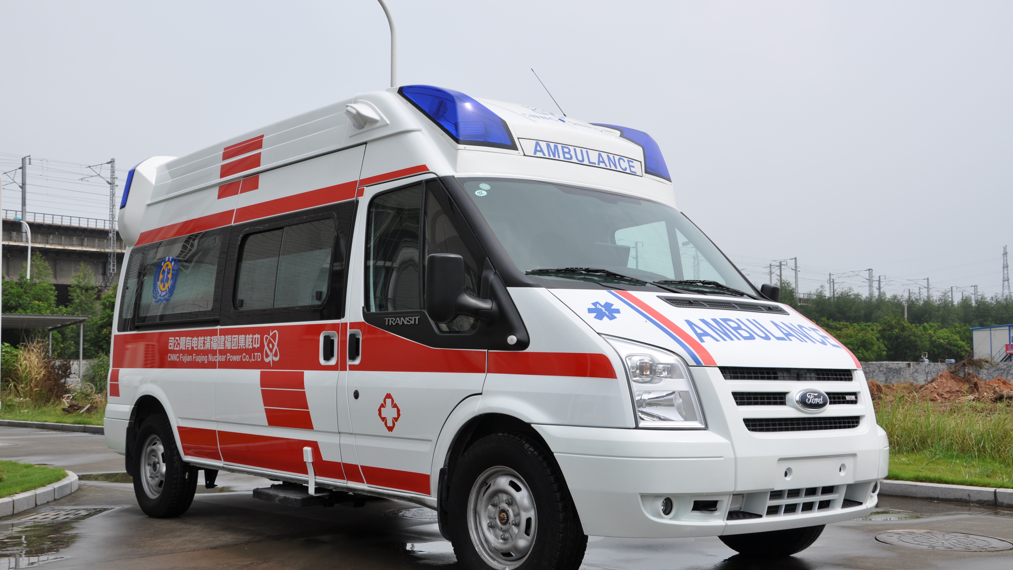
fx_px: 1101
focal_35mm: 41
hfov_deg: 49.4
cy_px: 308
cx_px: 506
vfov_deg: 29.0
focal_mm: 26
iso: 200
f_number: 9
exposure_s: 1/320
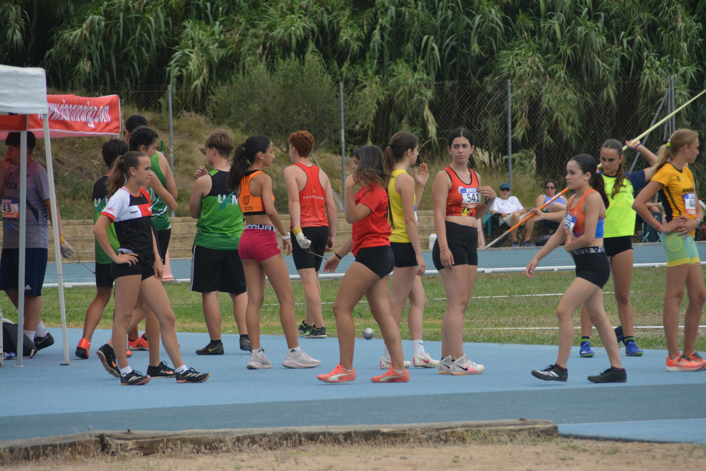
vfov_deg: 4.6
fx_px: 5882
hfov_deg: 6.9
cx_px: 353
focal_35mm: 300
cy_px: 236
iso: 500
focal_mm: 200
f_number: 6.3
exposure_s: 1/1000
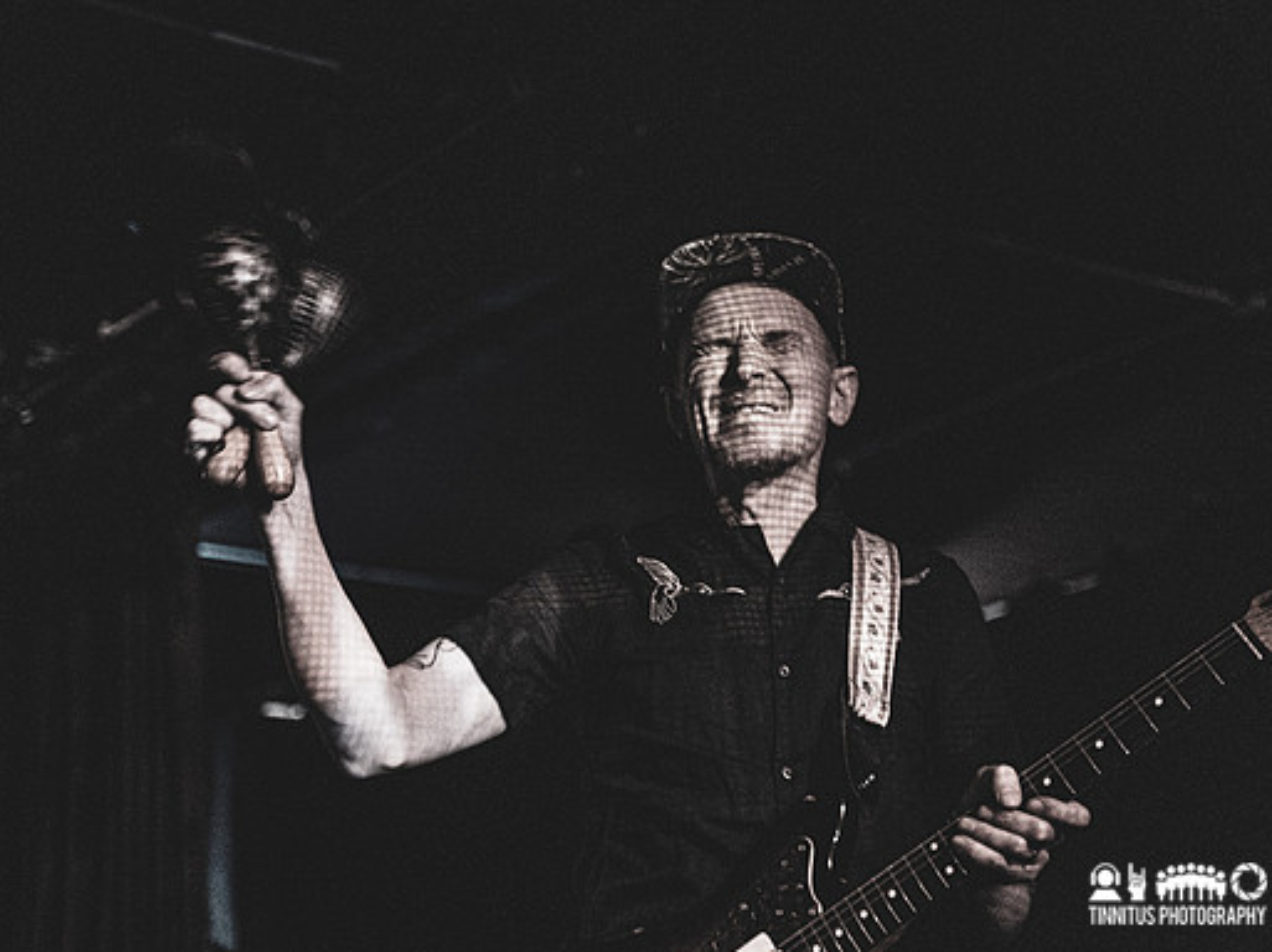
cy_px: 477
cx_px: 590
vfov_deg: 19.9
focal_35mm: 74
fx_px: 2717
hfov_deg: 26.3
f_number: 2.8
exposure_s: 1/125
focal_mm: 68
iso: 10000
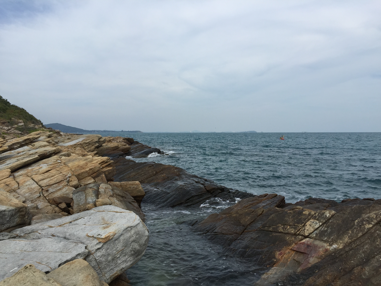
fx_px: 319
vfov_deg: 48.2
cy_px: 143
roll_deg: -1.1
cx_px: 190
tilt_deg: -2.0
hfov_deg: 61.7
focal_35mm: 29
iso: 32
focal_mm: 4.15
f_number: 2.2
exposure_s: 1/2475
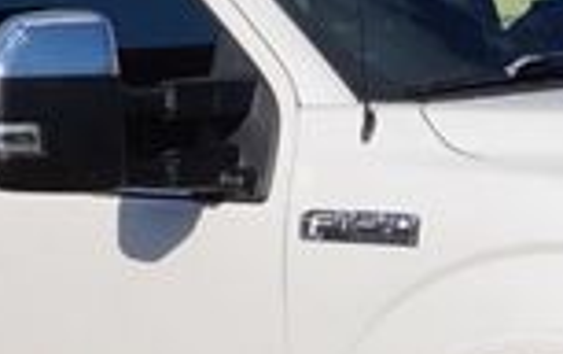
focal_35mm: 134
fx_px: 2060
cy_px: 302
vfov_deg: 9.8
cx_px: 445
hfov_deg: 15.5
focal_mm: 21
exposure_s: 1/200
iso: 100
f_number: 14
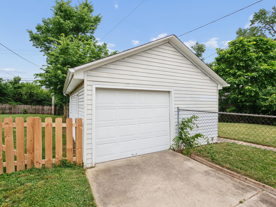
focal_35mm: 18
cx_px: 138
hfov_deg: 87.8
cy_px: 104
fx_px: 144
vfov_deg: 71.6
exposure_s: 1/125
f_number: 10
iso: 200
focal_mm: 9
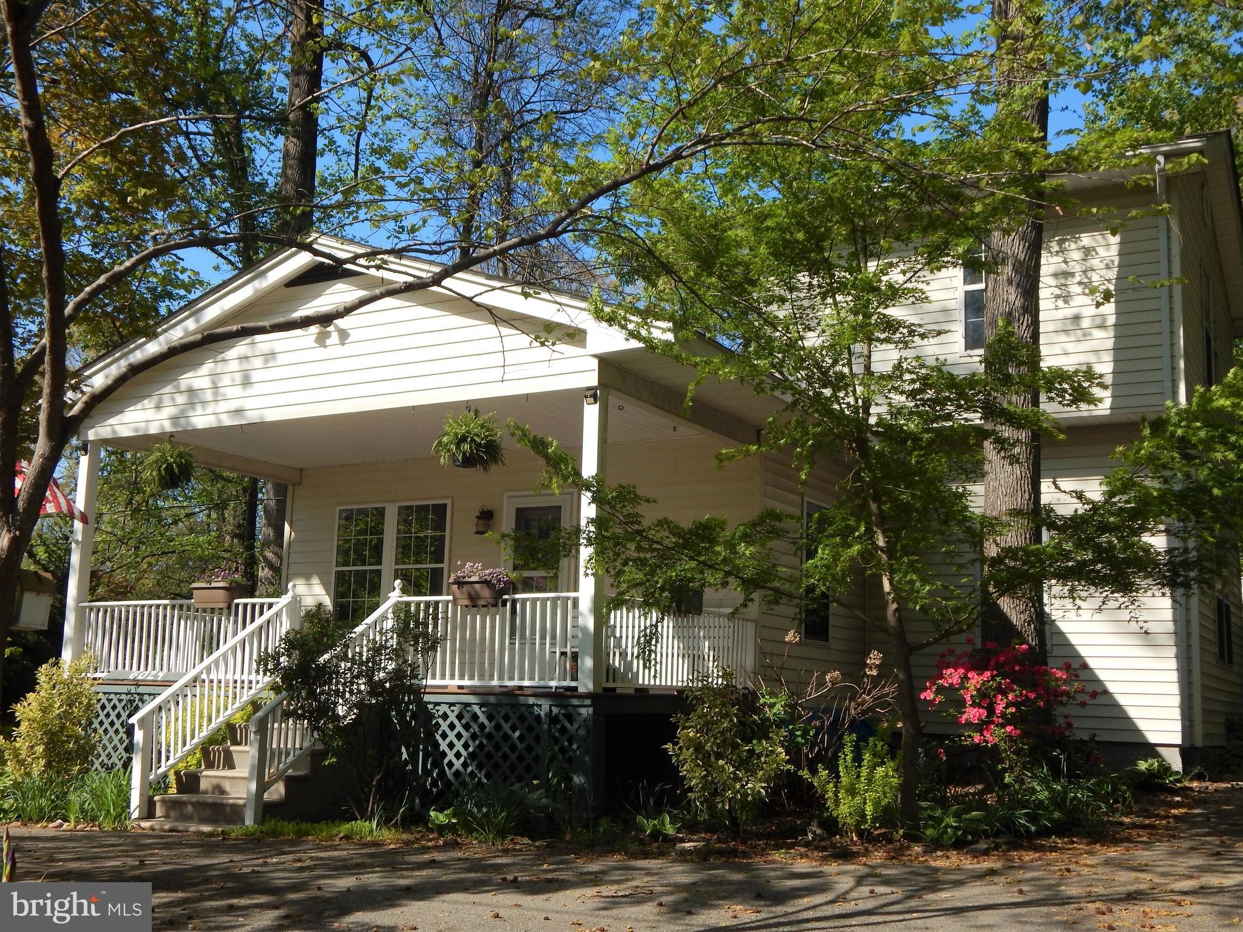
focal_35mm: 38
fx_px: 1365
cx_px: 622
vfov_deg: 37.7
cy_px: 466
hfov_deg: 49.0
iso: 125
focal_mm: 6.8
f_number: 3.4
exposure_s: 1/1250
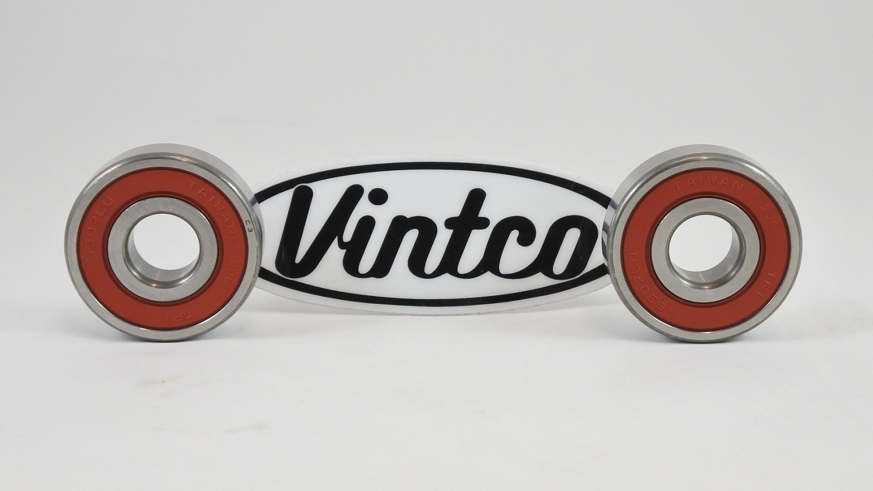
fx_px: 1412
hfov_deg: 34.4
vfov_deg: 19.7
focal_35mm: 61
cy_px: 237
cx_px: 436
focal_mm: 21.8
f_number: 4.8
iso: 500
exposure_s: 1/125
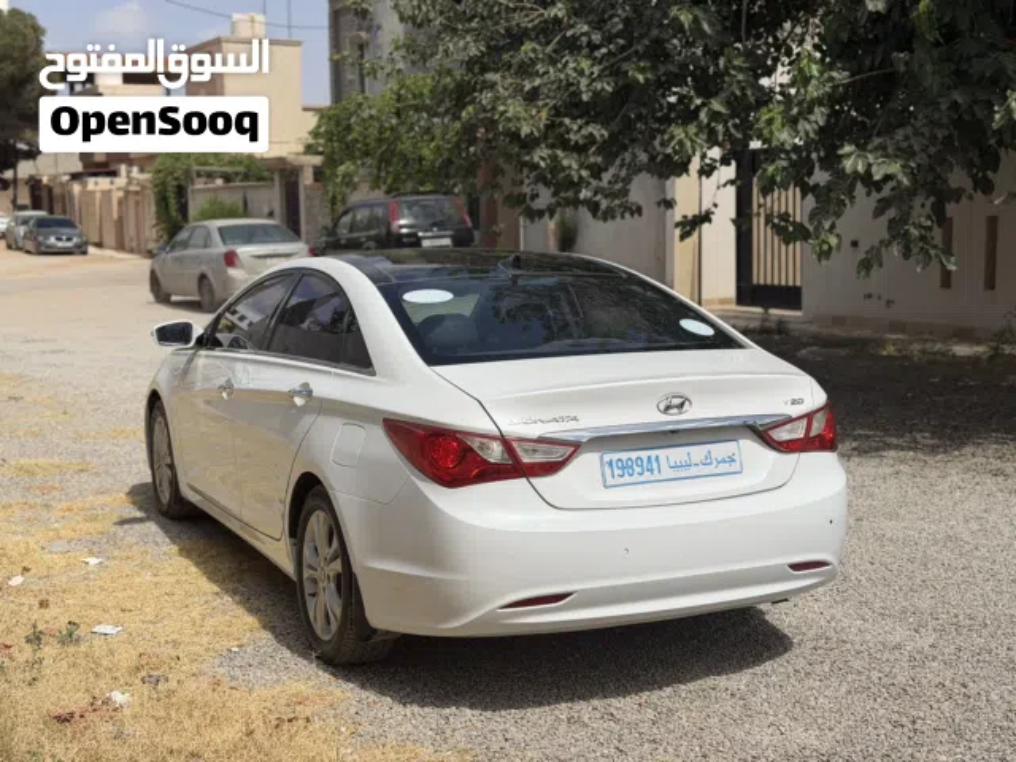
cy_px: 381
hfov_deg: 39.7
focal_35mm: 48
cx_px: 508
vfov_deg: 30.3
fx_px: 1409
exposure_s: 1/8772
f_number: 1.78
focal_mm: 6.76
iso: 64
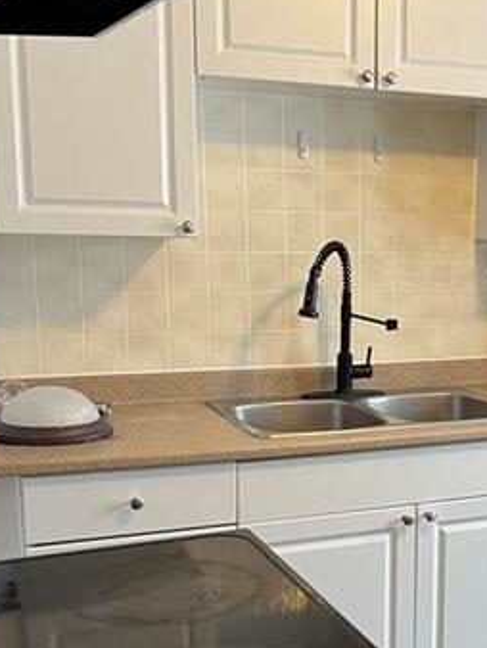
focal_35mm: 59
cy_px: 435
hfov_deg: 23.9
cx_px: 466
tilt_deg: -11.3
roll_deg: -1.0
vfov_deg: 32.4
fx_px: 1105
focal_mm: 5.7
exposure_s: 1/60
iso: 100
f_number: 1.5
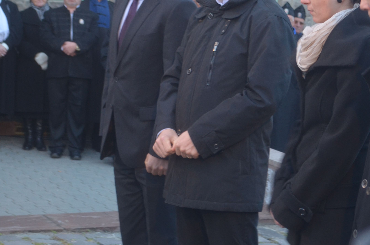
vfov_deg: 11.8
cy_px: 51
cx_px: 247
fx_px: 1179
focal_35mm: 115
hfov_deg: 17.8
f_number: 5.3
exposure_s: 1/20
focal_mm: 42
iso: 500
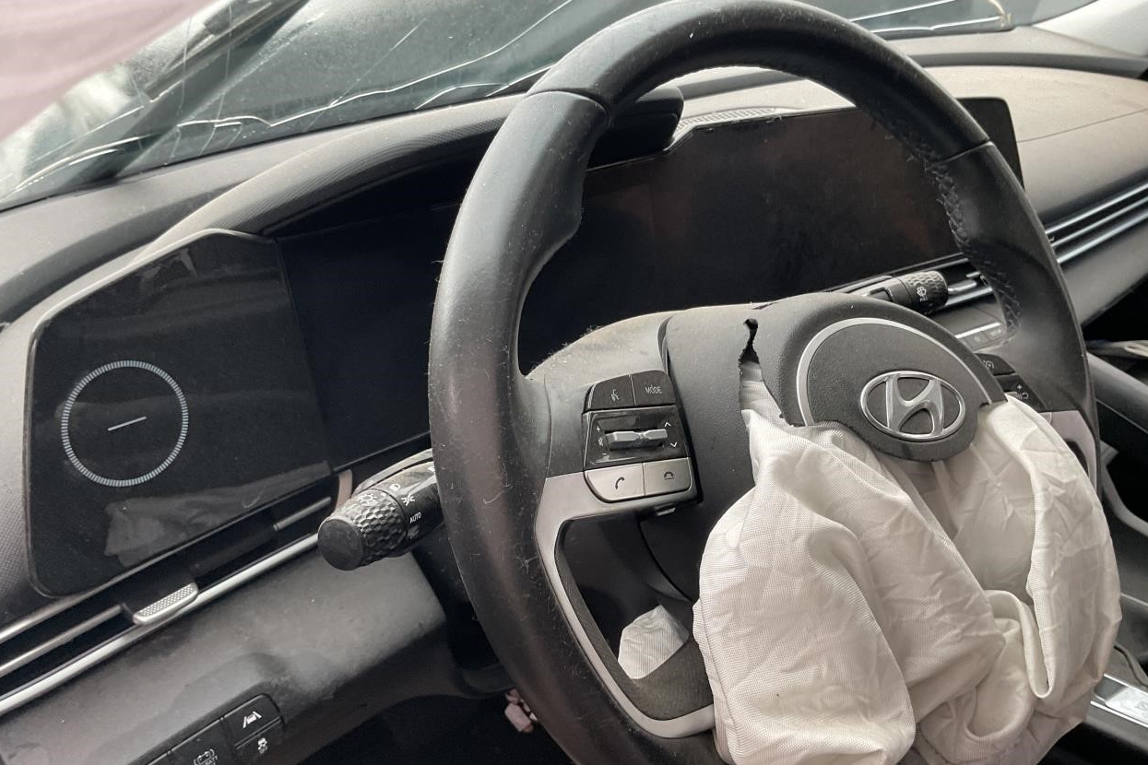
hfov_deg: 60.3
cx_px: 581
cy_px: 369
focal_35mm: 31
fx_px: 988
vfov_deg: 42.3
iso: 100
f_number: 1.8
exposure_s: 1/60
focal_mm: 3
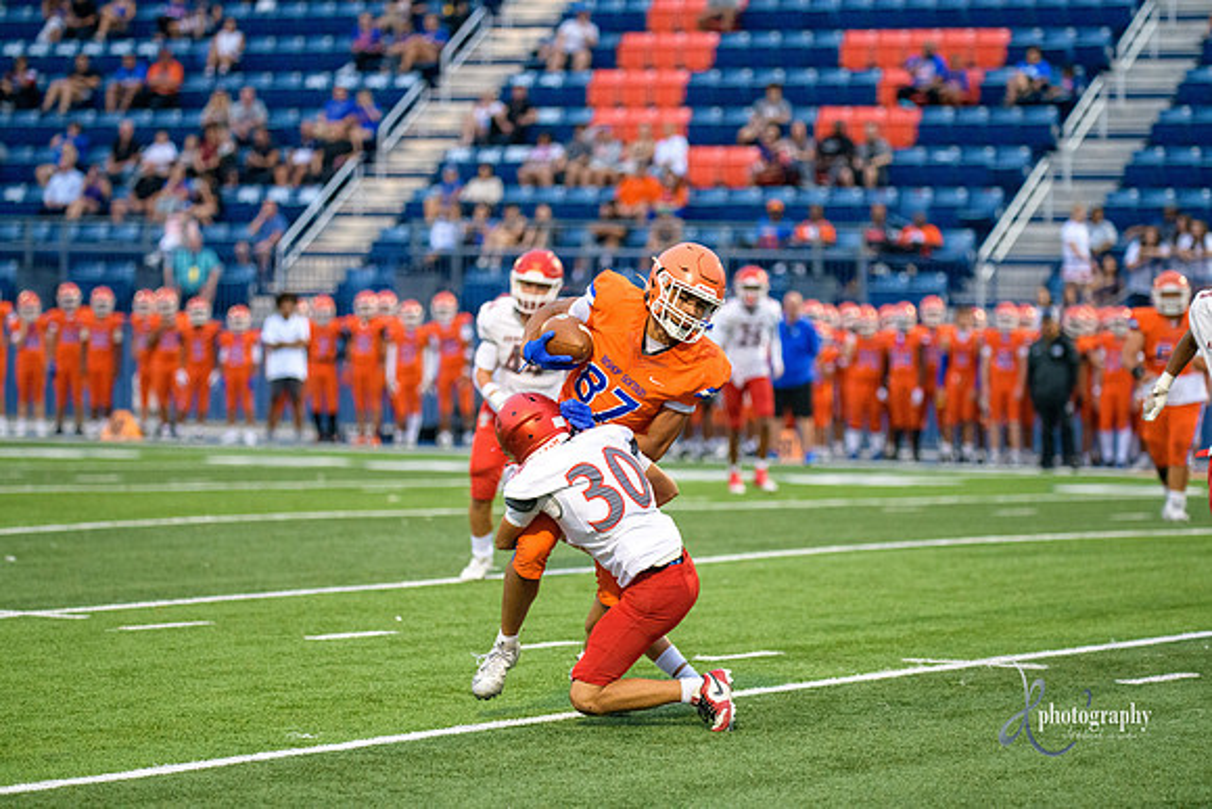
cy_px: 404
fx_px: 5219
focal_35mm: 155
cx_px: 606
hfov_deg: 13.2
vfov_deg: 8.9
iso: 3600
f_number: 2.8
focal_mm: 155
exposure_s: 1/2000
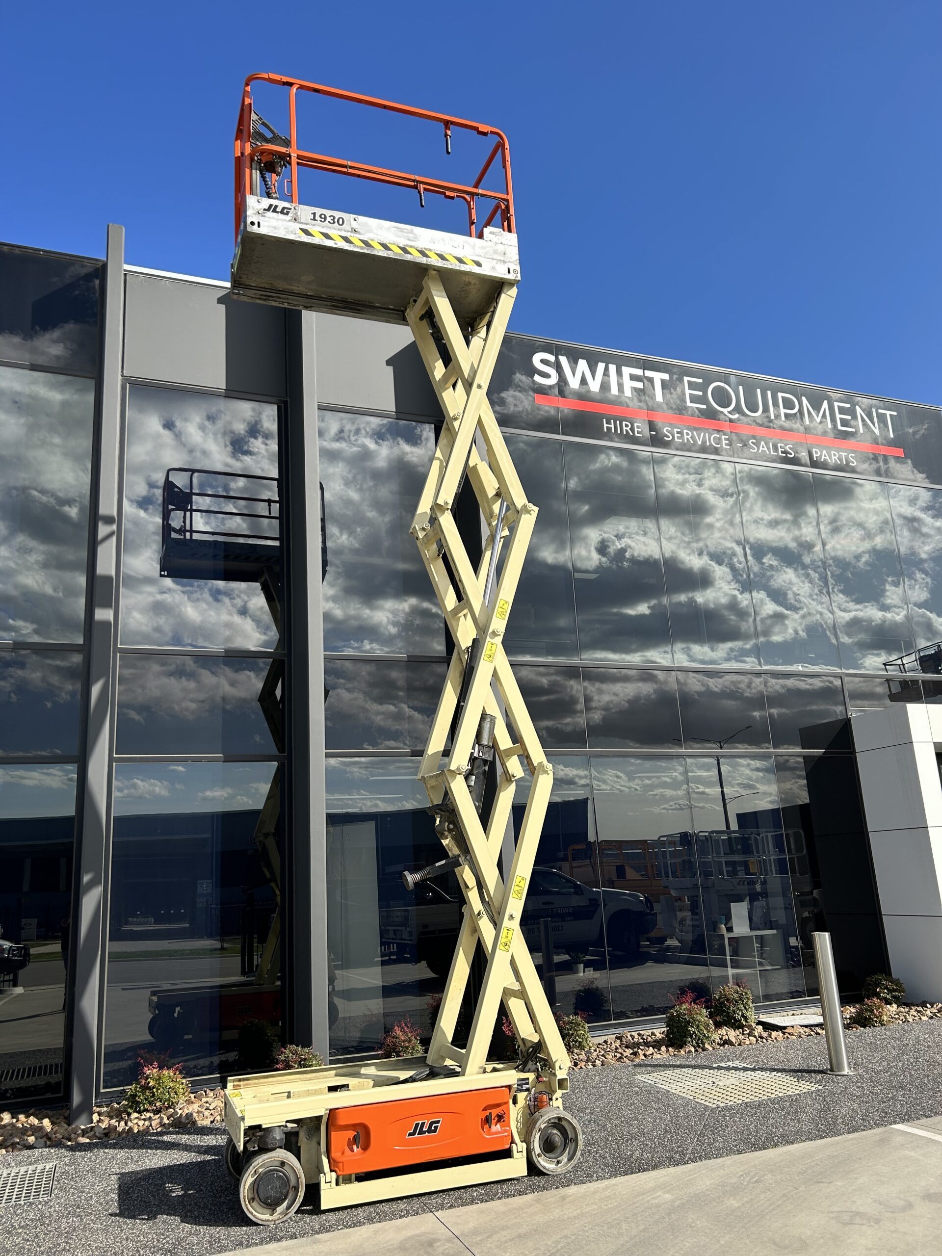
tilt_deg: +15.4
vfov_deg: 67.3
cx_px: 471
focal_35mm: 26
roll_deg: +3.9
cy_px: 628
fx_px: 943
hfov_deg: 53.1
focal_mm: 5.7
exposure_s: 1/3356
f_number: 1.5
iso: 50
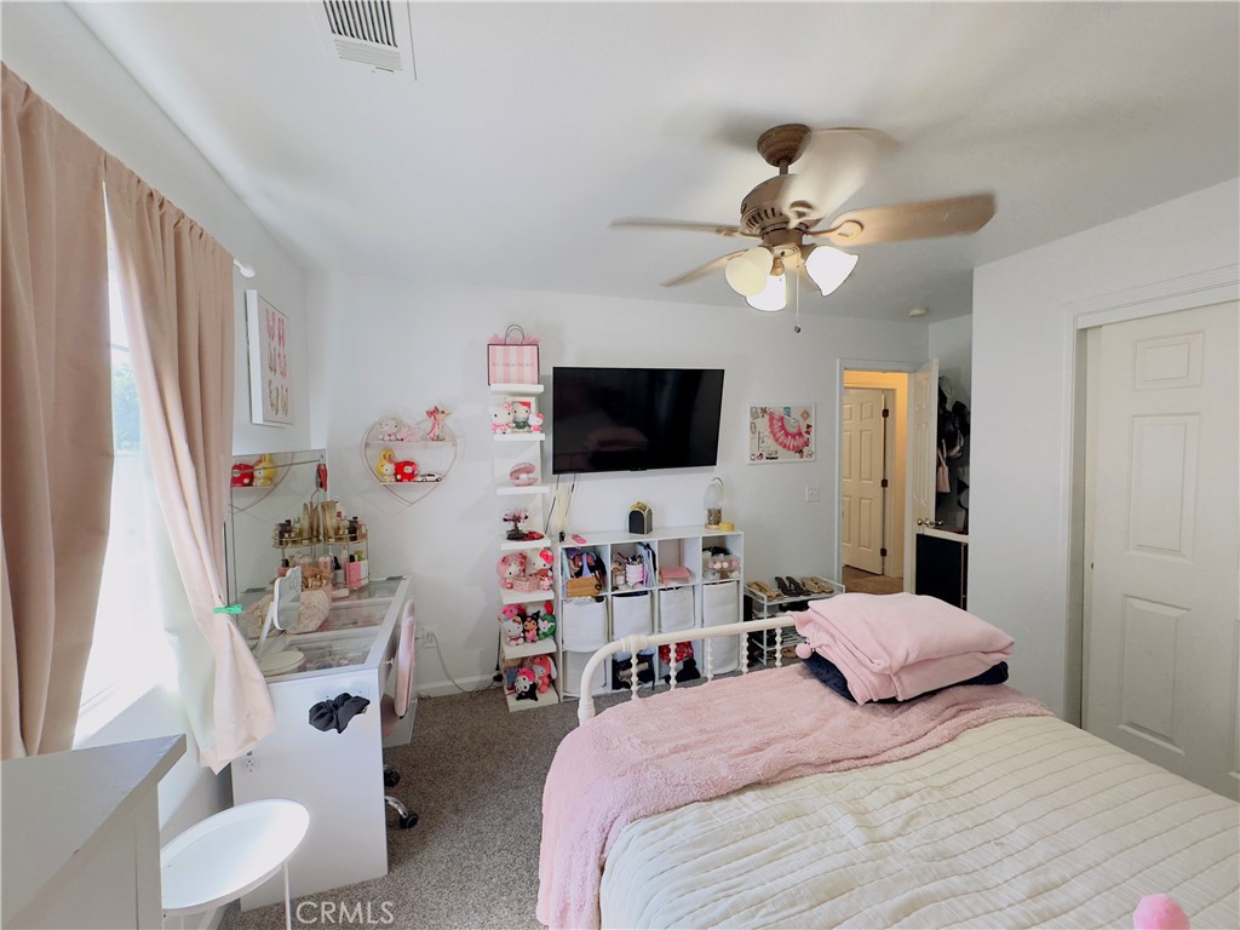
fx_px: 502
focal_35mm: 14
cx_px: 620
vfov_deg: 85.7
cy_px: 465
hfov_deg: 102.1
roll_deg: +0.3
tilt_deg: -3.3
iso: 160
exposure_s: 1/60
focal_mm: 2.22
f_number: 2.2
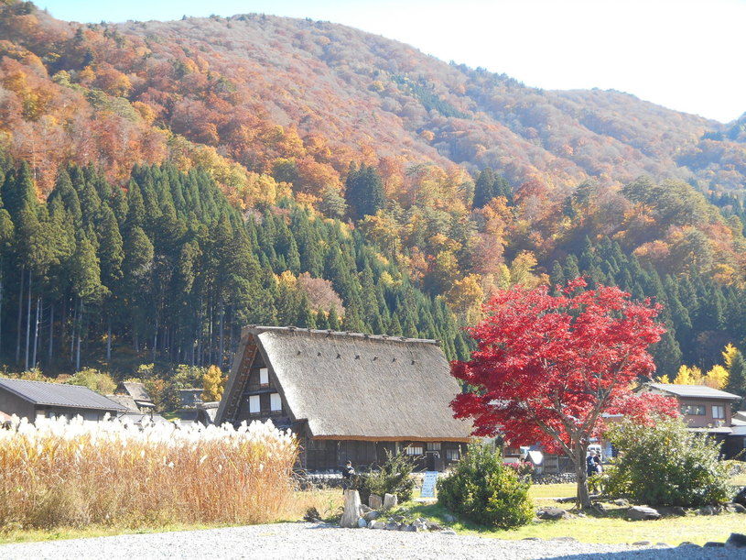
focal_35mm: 53
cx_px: 373
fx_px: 1142
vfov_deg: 27.5
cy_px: 280
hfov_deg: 36.2
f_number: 4.2
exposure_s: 1/100
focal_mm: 9.5
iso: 80
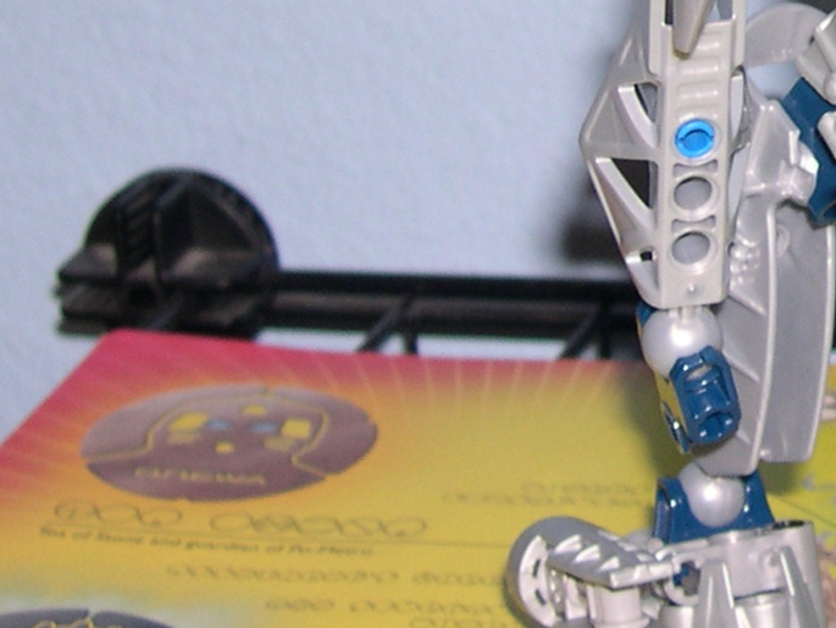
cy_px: -39
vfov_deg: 11.6
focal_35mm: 126
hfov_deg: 15.2
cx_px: 945
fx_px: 3044
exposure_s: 1/60
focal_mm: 8
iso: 100
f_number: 2.8
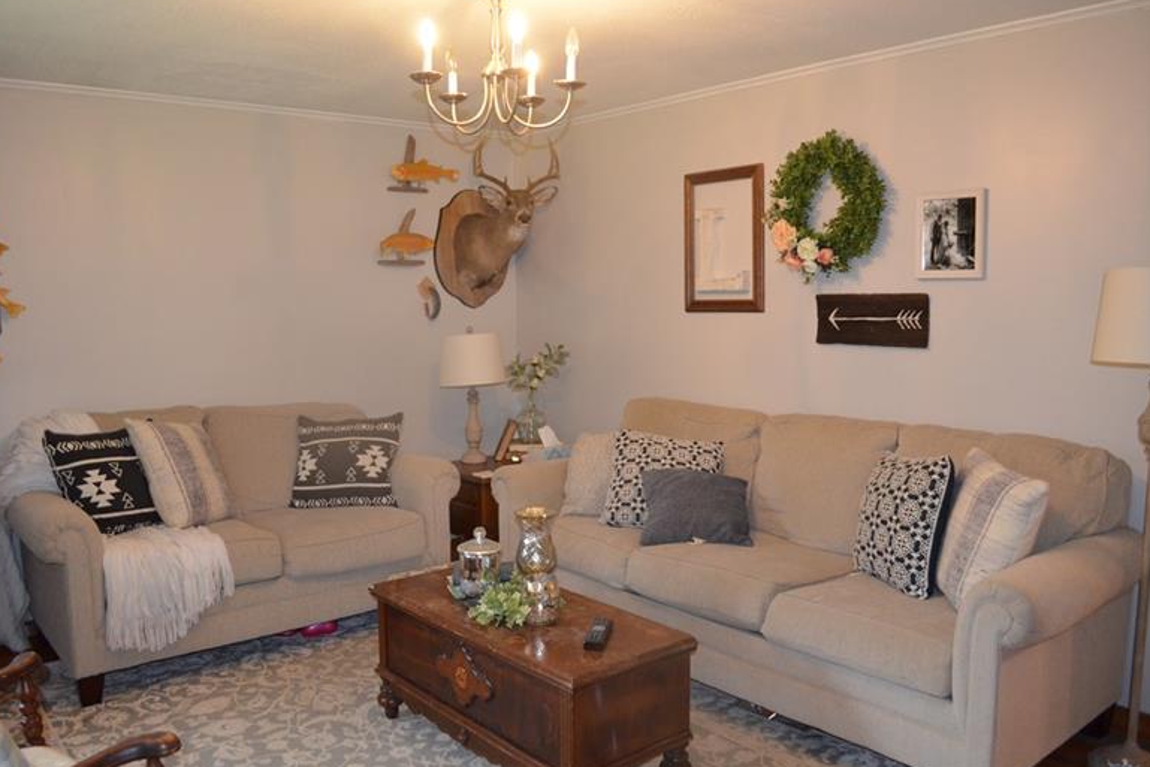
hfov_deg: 65.5
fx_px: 895
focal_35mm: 28
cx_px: 559
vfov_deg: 46.4
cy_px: 379
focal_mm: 18
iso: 2000
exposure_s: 1/60
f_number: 3.5
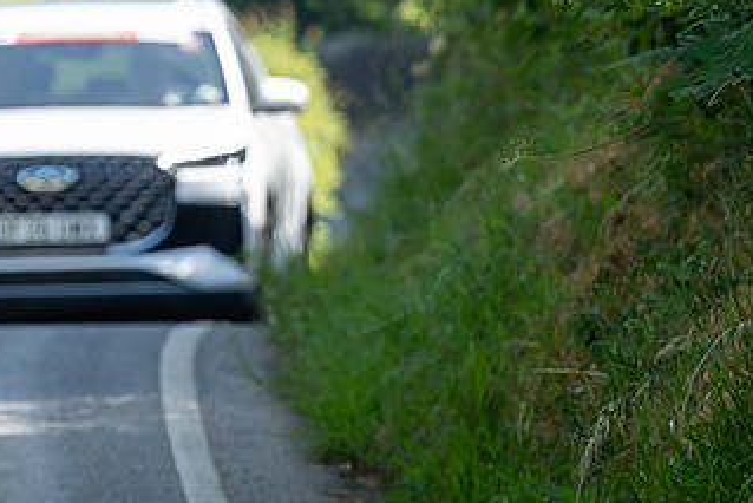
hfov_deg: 2.5
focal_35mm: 829
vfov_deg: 1.7
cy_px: 481
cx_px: -149
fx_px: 17347
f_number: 3.5
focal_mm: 158
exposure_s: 1/1000
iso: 400
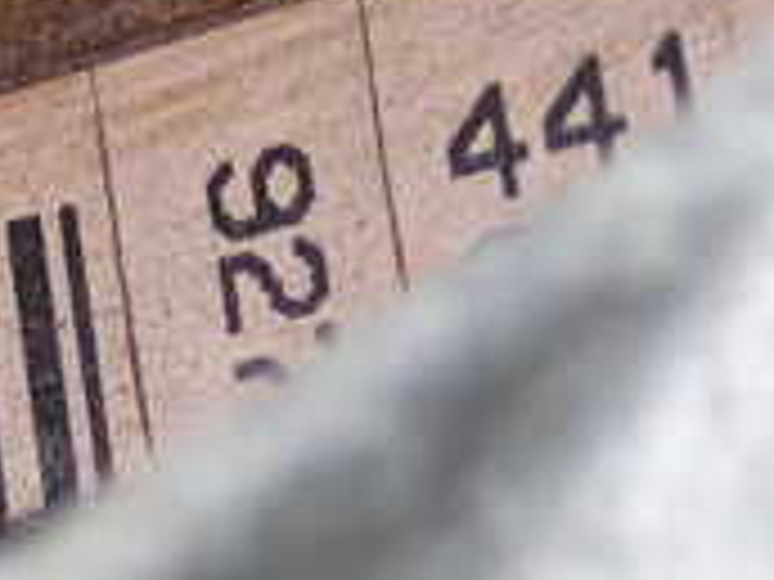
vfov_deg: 7.3
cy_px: 45
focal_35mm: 202
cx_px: -243
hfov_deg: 9.6
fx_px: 4517
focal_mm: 10.35
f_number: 10
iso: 200
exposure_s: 1/60
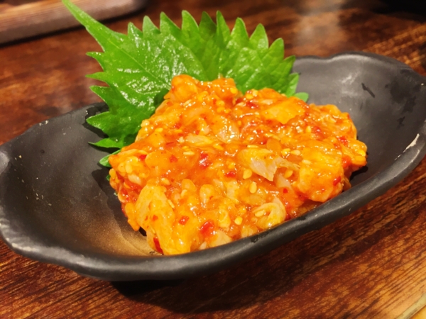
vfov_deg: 48.2
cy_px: 160
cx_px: 213
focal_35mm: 29
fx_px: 357
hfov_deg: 61.7
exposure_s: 1/33
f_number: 2.2
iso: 100
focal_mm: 4.15
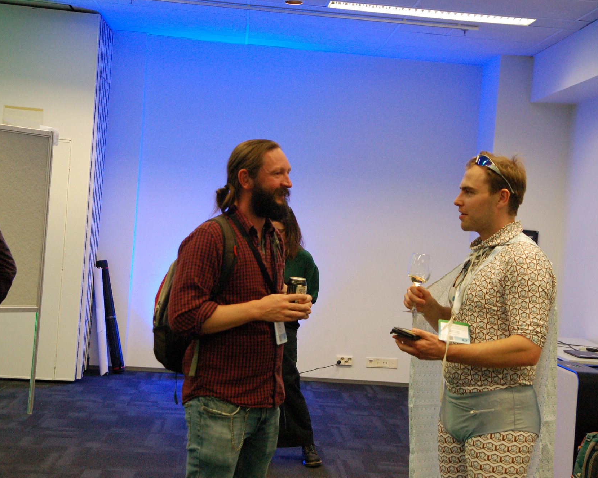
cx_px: 334
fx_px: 930
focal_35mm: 53
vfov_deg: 28.8
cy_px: 239
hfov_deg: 35.6
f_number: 4.5
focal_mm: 31
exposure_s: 1/125
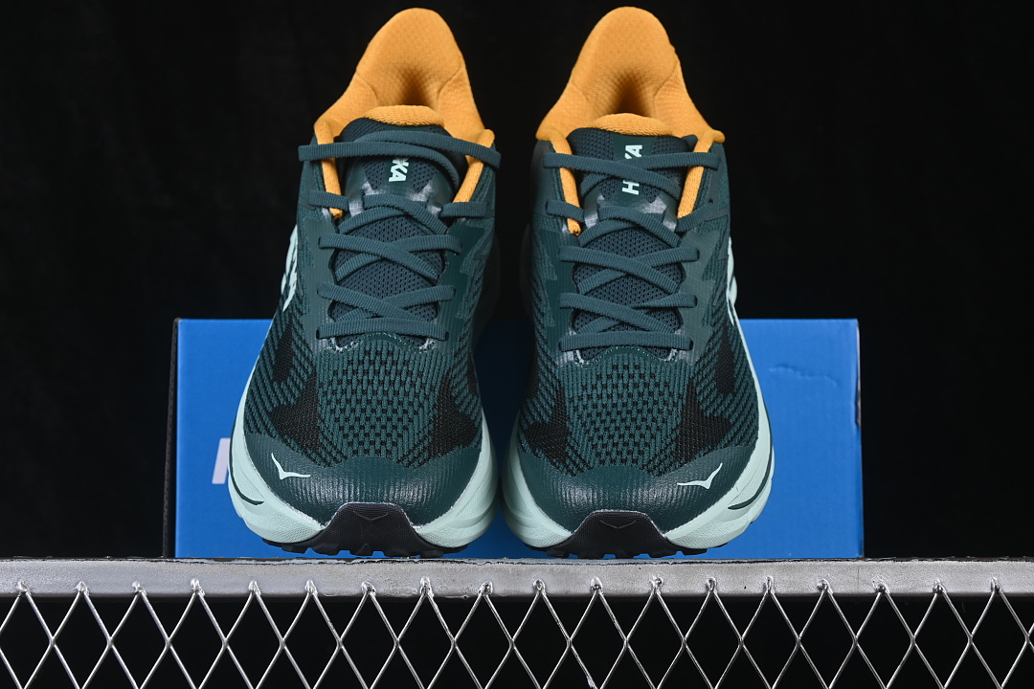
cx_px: 517
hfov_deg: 27.0
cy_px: 344
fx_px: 2154
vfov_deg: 18.2
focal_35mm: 75
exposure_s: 1/60
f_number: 7.1
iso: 160
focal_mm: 50
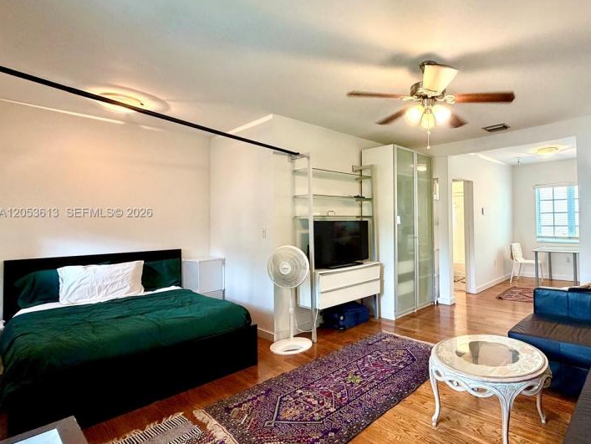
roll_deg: +1.1
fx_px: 325
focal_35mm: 19
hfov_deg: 81.6
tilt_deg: +1.3
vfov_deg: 68.7
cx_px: 397
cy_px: 213
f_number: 2.2
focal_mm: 2.22
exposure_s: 1/60
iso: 320
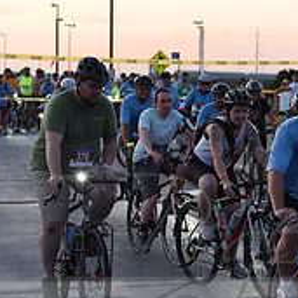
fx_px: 1403
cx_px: 460
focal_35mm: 144
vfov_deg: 12.1
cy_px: 252
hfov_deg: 11.6
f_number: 3.2
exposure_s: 1/400
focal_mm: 50
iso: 2500
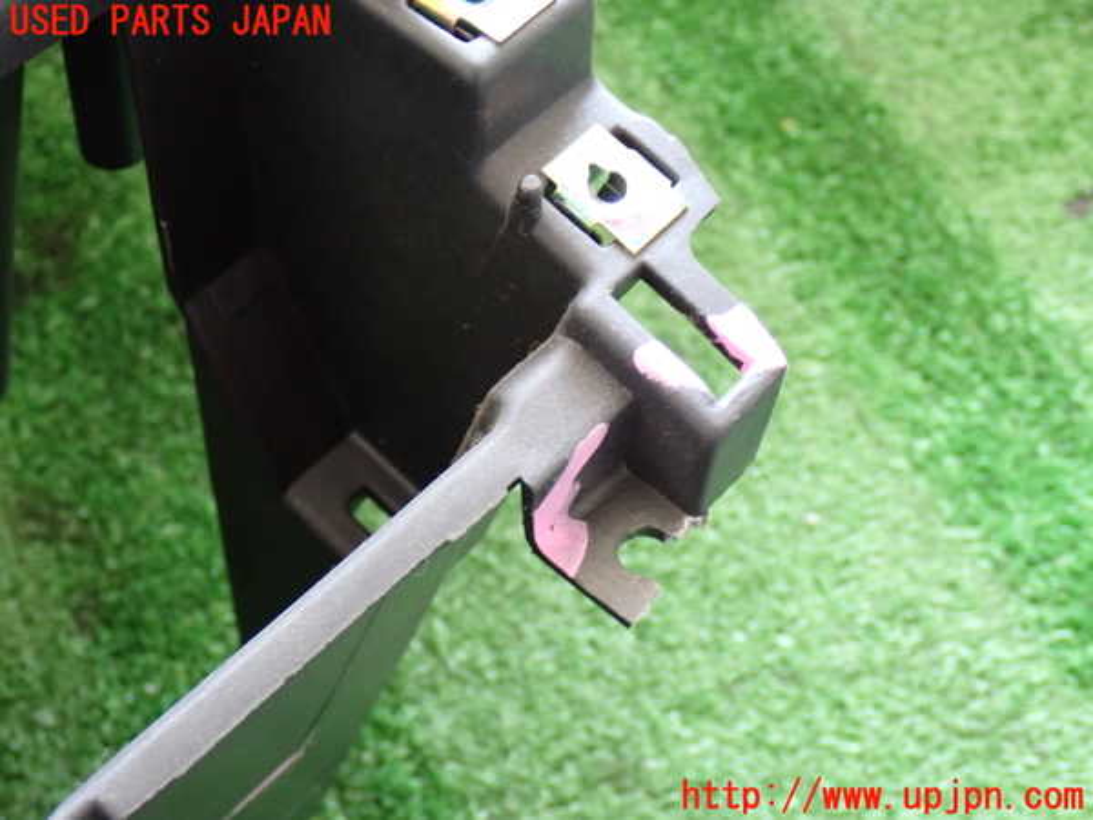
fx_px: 1958
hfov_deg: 31.2
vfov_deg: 23.7
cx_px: 546
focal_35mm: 62
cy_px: 410
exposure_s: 1/40
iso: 800
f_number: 3.6
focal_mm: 11.09
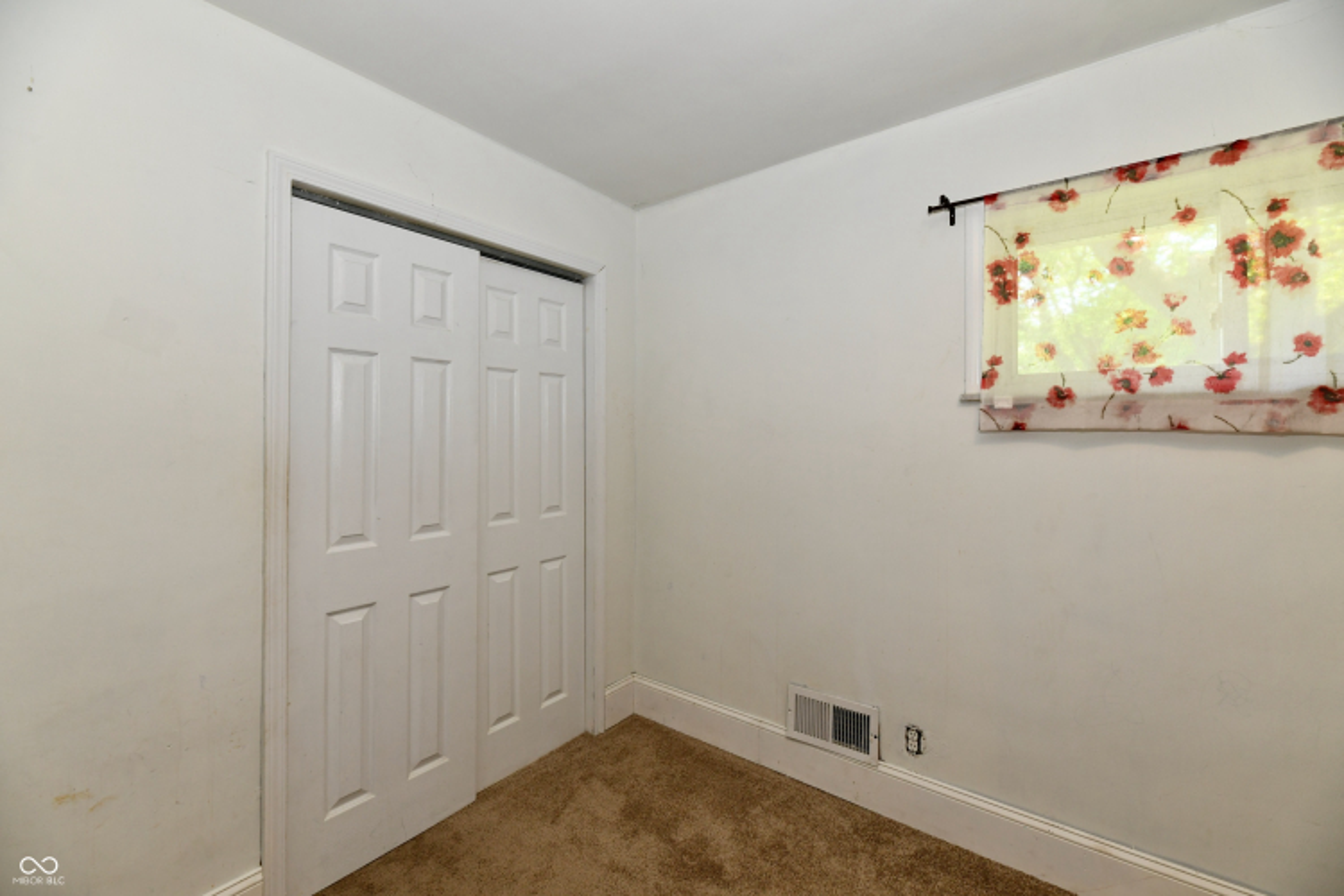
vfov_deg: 81.2
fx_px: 523
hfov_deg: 104.3
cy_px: 448
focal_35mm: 14
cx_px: 672
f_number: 6.3
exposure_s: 1/60
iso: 640
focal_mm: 14
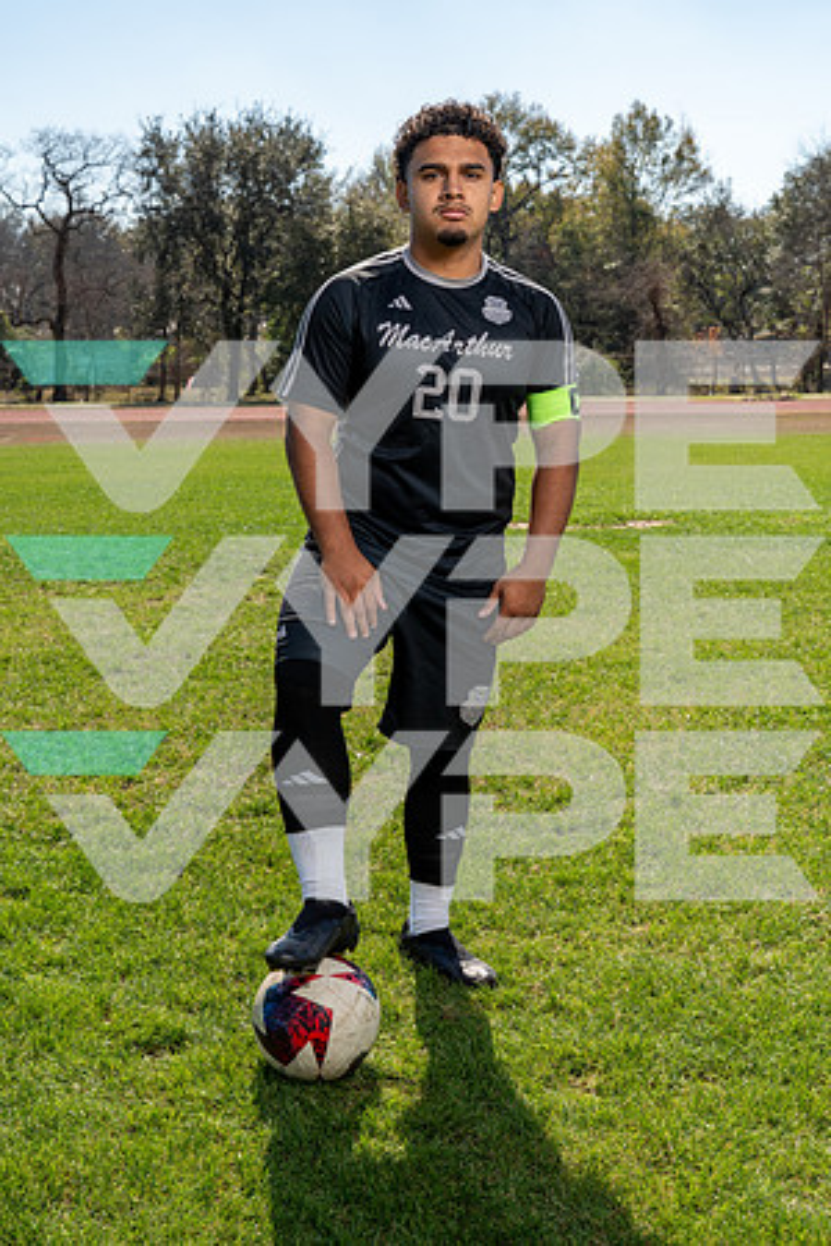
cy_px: 623
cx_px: 416
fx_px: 1523
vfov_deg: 44.5
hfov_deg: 30.5
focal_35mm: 44
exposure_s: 1/200
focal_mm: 44
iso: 100
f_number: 9
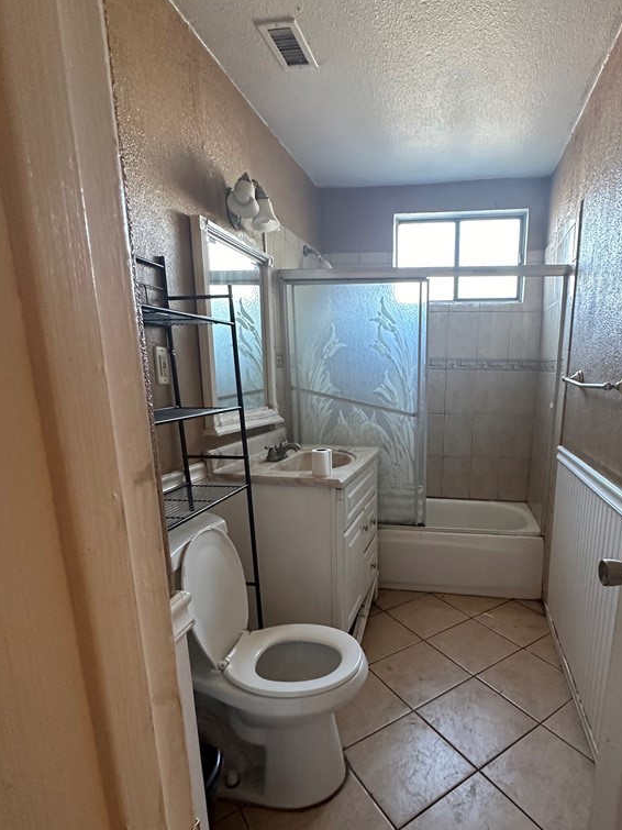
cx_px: 400
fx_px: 455
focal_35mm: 19
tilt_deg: -12.7
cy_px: 469
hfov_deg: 67.3
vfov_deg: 84.2
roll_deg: -0.6
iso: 400
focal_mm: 2.22
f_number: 2.2
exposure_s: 1/60
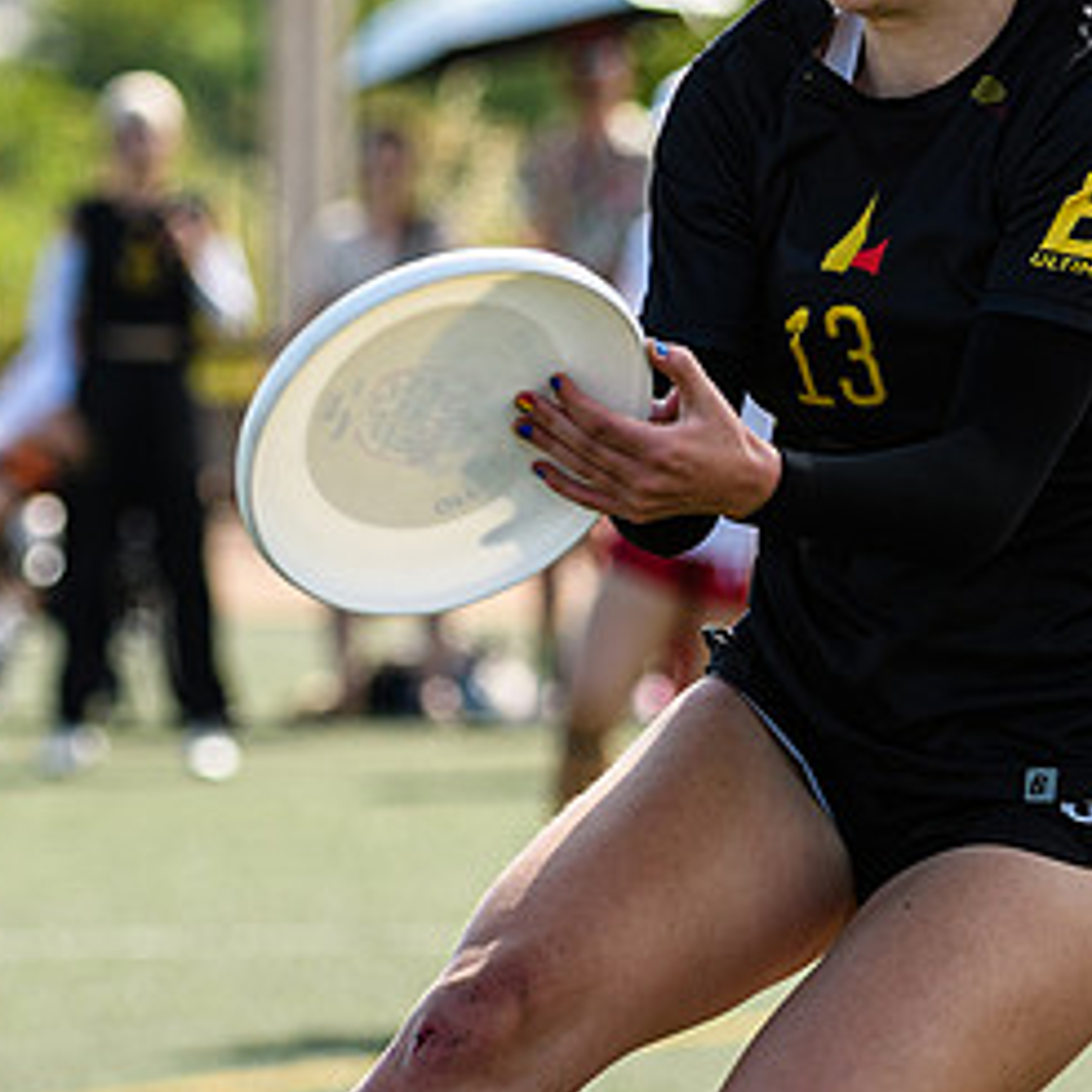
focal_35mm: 491
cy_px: 349
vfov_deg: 3.6
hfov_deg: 3.6
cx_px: 785
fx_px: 17524
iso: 125
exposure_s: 1/1000
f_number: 3.2
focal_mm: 116
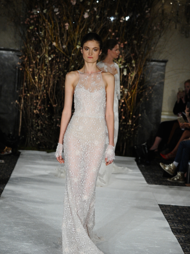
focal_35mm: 163
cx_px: 95
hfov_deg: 9.1
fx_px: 1194
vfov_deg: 12.1
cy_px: 137
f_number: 5.6
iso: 3200
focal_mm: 150
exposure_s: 1/500
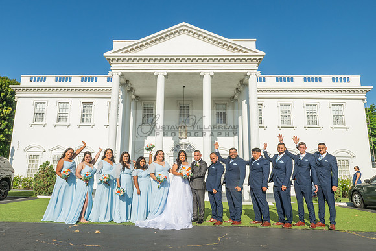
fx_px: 276
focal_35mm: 26
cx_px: 170
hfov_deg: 68.3
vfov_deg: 48.8
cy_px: 121
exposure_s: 1/200
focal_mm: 24
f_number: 16
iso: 200
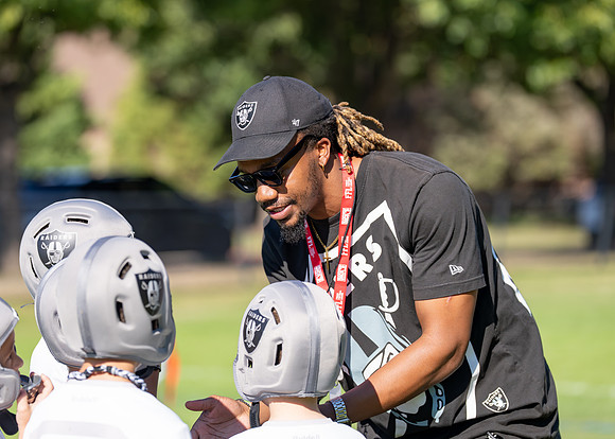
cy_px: 192
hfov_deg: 12.8
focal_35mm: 157
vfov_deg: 9.2
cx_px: 281
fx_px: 2739
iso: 250
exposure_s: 1/4000
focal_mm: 130
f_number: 2.8
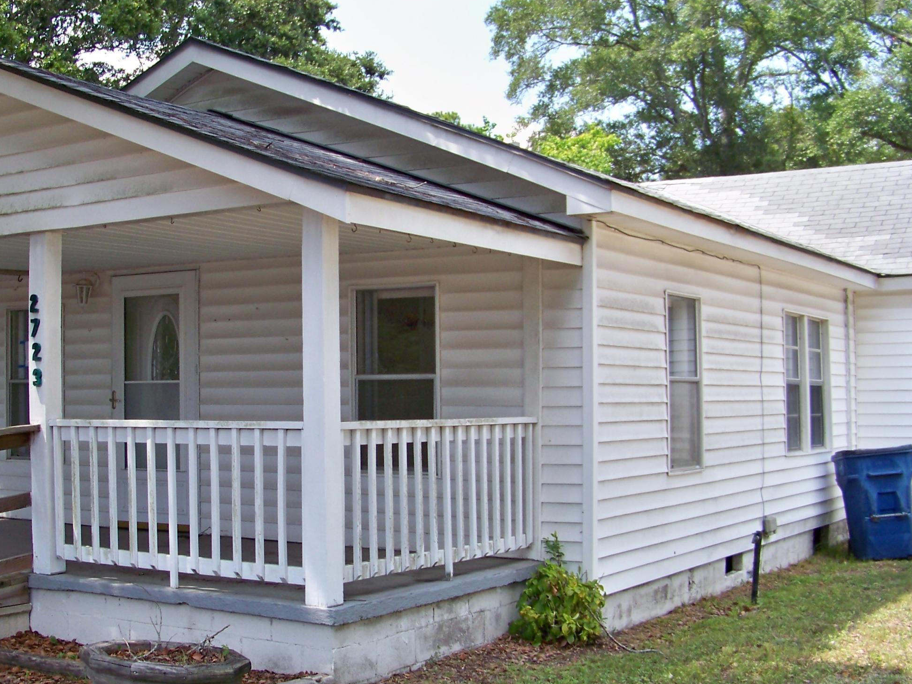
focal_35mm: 51
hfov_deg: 37.0
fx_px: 1344
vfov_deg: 28.6
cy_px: 357
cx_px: 280
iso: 64
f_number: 2.8
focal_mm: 5.85
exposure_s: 1/320
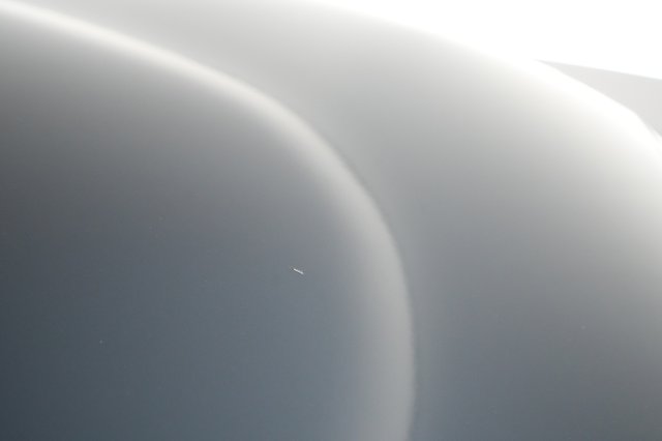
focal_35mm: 28
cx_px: 331
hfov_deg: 65.5
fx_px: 515
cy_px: 220
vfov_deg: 46.4
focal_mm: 28
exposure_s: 1/80
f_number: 6.3
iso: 6400
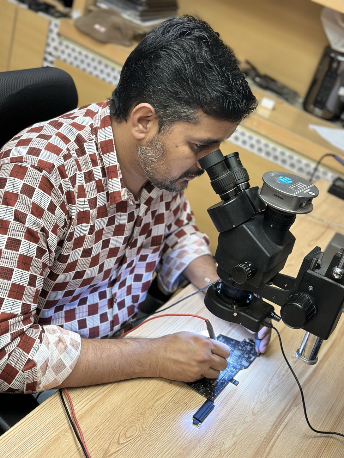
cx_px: 172
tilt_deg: -28.8
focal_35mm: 48
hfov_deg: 30.3
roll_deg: -18.9
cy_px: 229
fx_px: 636
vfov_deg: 39.7
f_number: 1.78
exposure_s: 1/120
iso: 160
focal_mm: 6.86
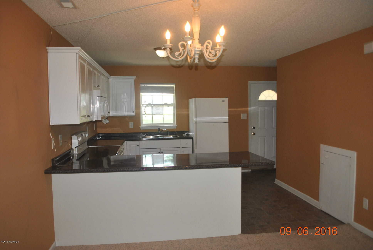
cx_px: 186
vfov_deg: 48.0
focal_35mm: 27
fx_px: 280
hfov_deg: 67.3
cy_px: 125
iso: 200
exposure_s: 1/60
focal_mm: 18
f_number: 3.5
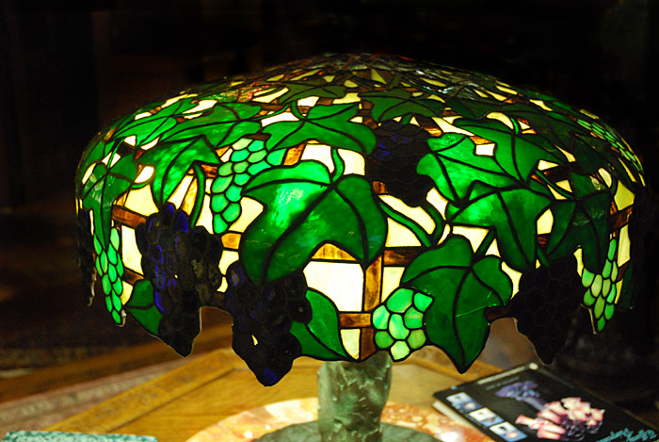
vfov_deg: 30.9
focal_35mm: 44
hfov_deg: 44.9
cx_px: 330
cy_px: 221
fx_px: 797
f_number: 4
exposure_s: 1/40
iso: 1600
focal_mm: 29
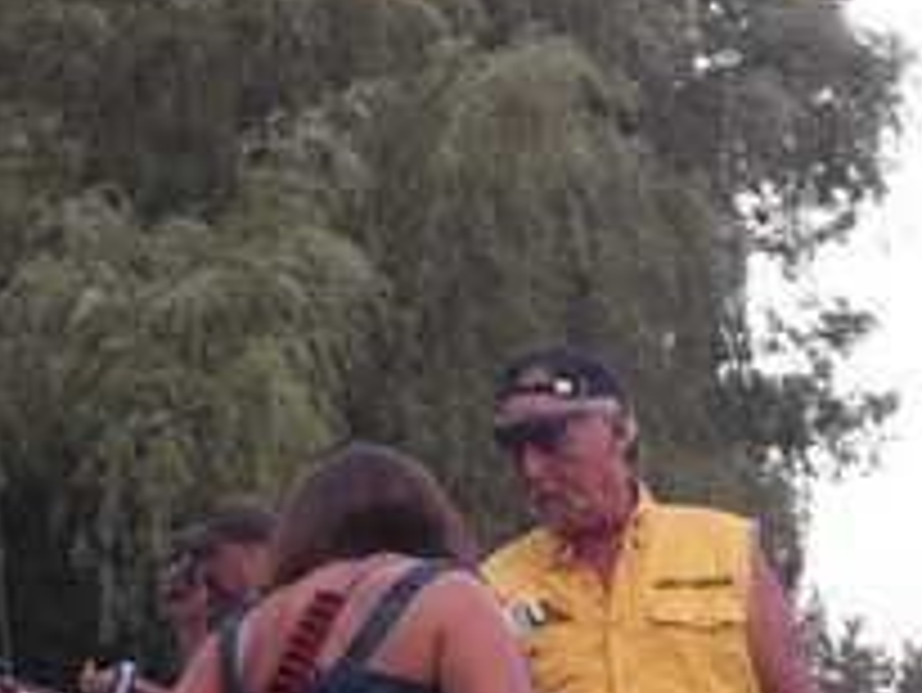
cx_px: 459
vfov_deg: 5.7
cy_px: 468
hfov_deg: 7.5
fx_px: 7009
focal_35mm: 263
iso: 160
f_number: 5.9
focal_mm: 24.5
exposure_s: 1/80
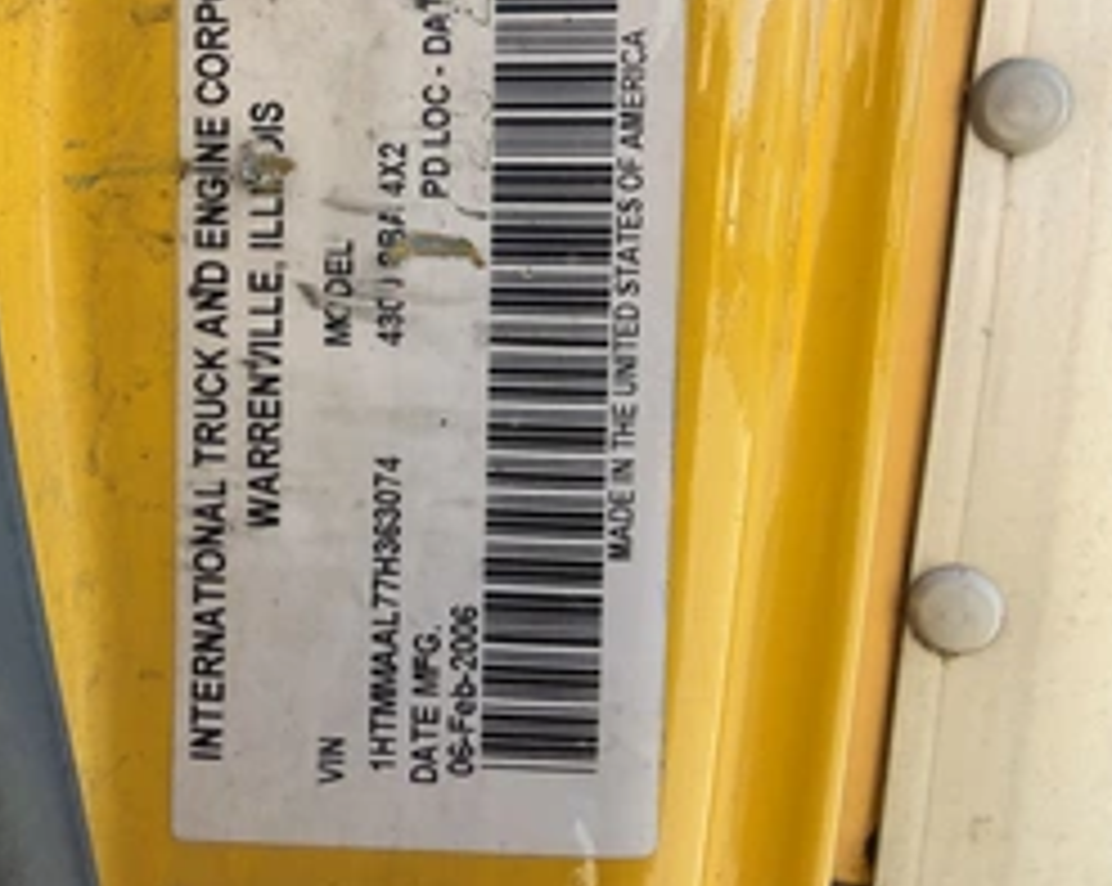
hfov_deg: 47.6
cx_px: 423
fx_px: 1249
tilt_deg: -3.7
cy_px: 274
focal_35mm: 38
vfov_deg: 38.5
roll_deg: -4.7
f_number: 2.2
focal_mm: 2.22
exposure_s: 1/202
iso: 50
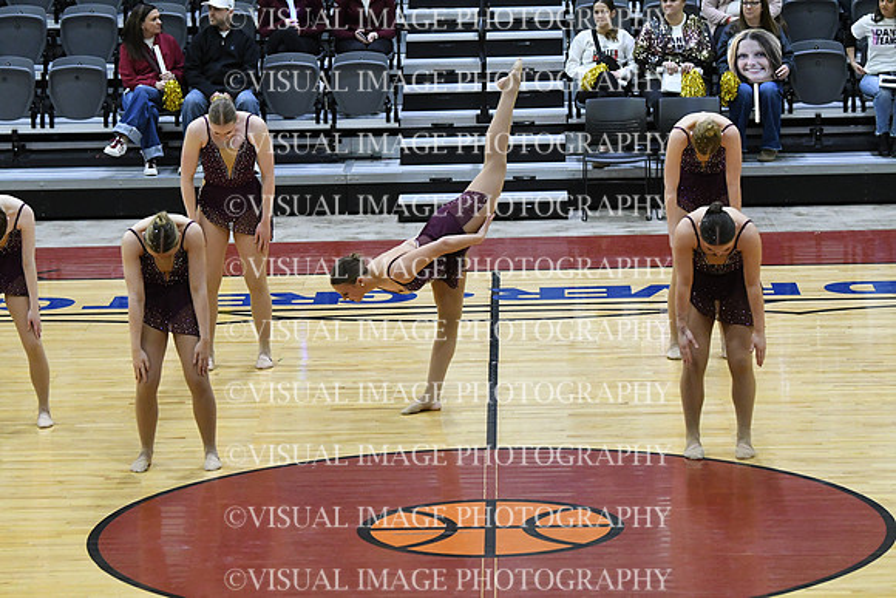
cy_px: 299
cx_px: 448
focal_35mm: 153
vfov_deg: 9.0
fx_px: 3809
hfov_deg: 13.4
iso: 5000
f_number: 4
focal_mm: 102
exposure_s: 1/400
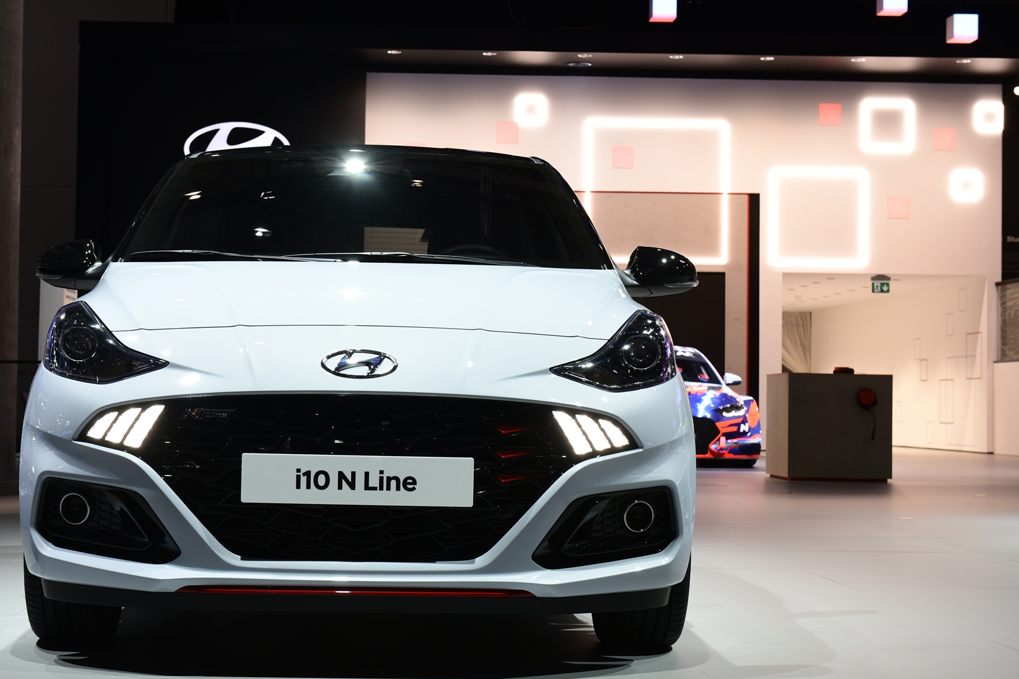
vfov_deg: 21.9
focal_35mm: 62
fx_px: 1755
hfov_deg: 32.3
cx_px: 391
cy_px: 342
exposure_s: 1/50
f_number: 7.1
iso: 640
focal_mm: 50
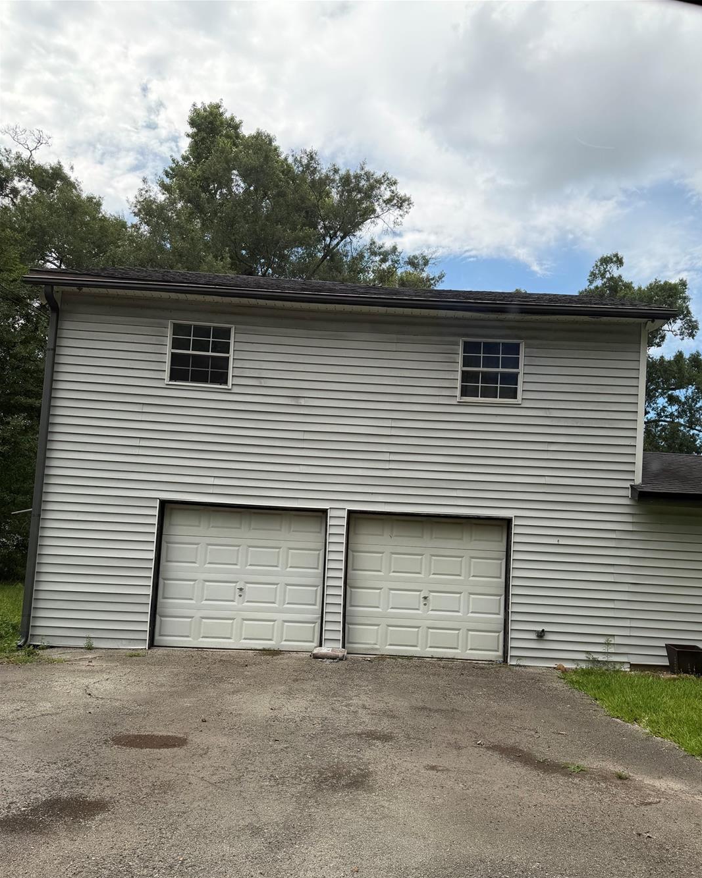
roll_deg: -2.5
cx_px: 379
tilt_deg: +3.7
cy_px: 505
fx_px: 701
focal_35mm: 27
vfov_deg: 63.7
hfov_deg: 53.1
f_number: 1.78
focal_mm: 6.76
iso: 80
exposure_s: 1/702
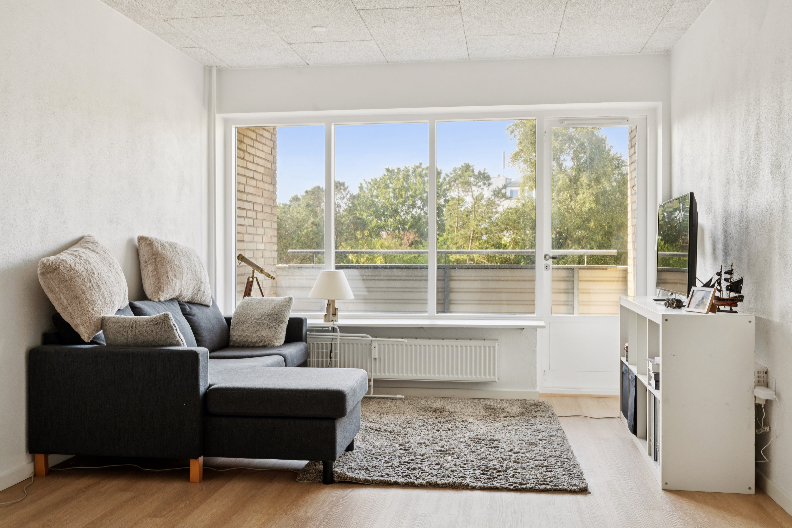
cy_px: 264
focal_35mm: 33
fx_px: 726
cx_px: 396
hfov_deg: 57.2
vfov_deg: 40.0
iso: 800
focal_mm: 33
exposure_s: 1/40
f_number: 11
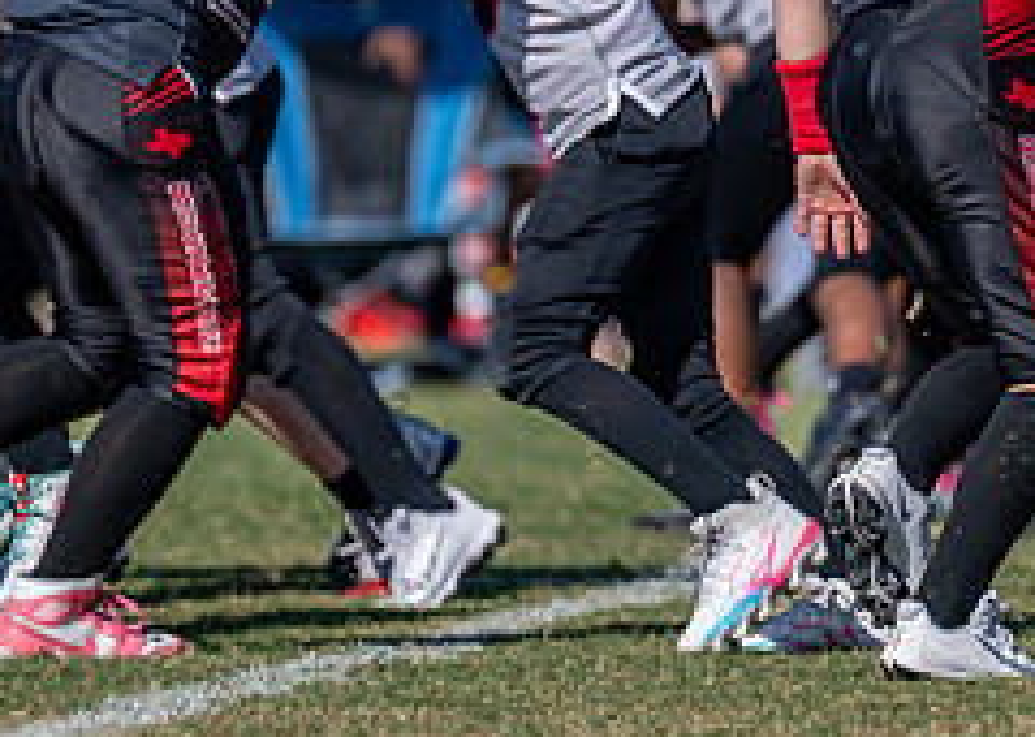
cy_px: 23
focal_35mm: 813
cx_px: 854
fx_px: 23878
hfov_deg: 2.5
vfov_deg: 1.8
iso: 100
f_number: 2.8
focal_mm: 200
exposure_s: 1/2500
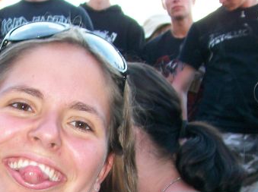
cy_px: 222
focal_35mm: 85
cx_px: -24
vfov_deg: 16.7
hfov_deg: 21.9
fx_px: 632
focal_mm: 6
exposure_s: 1/64
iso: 80
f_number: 2.7
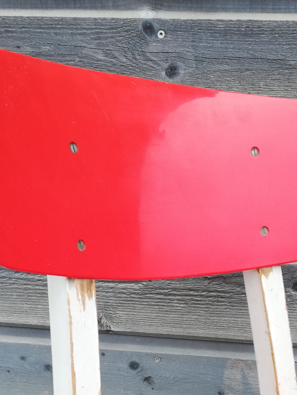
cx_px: 166
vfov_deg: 34.7
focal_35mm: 52
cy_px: 356
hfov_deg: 28.0
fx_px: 595
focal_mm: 3.81
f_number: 2.2
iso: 64
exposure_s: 1/50
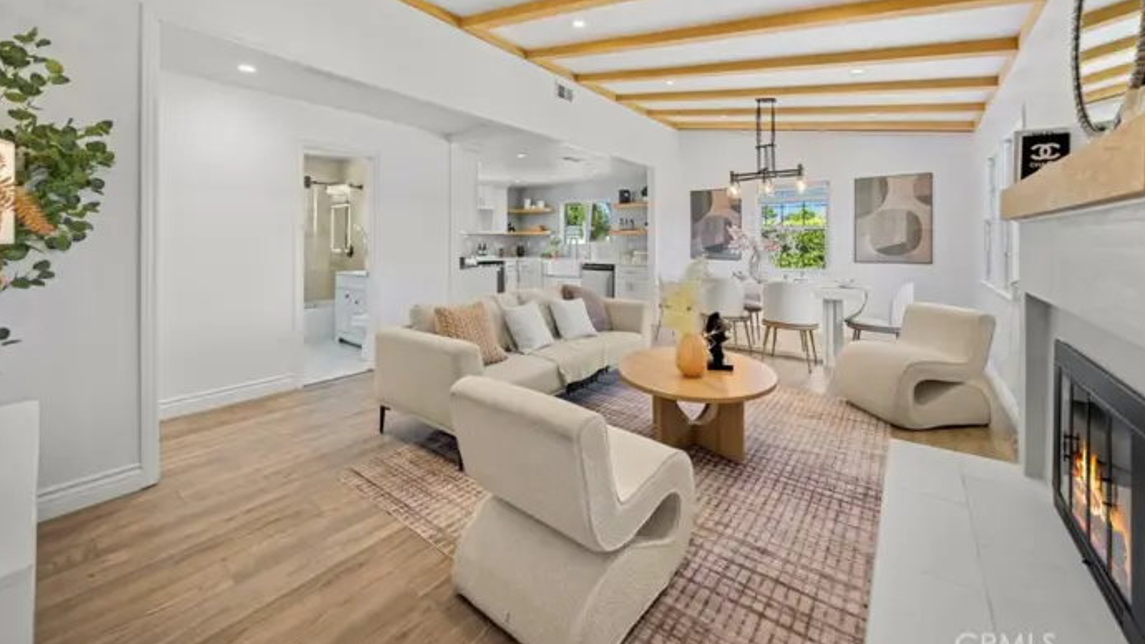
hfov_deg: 106.8
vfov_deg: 72.9
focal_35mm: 14
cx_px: 569
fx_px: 425
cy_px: 237
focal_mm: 12
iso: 100
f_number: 4
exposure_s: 1/6
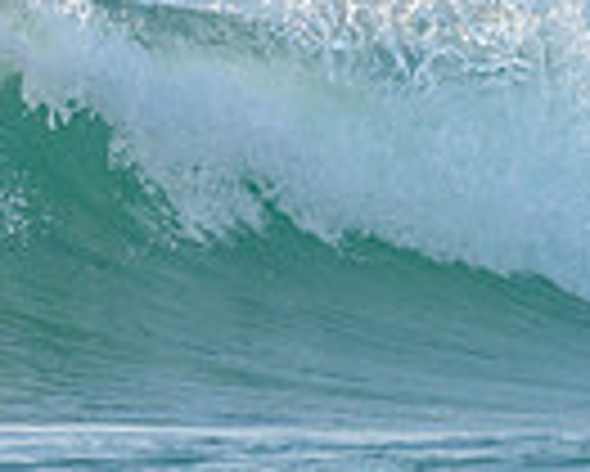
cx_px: -357
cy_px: 29
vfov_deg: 0.6
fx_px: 44526
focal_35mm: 2548
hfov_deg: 0.8
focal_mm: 500
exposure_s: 1/2000
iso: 720
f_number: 5.6
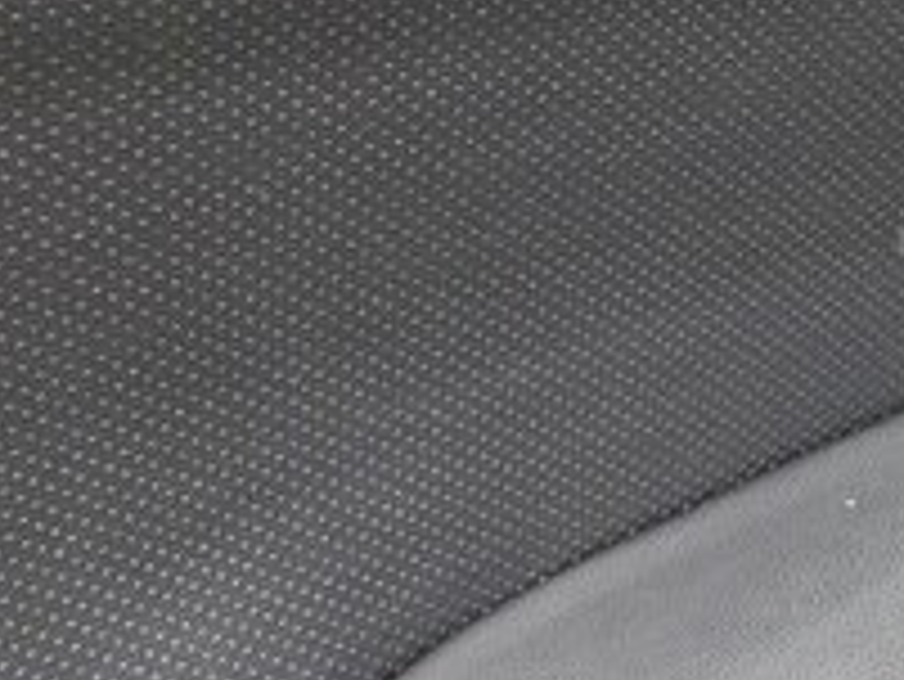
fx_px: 2404
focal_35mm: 92
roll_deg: -2.4
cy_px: 295
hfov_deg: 18.8
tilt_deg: -40.1
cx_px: 1358
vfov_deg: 16.1
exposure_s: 1/90
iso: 20
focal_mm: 3.99
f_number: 1.8
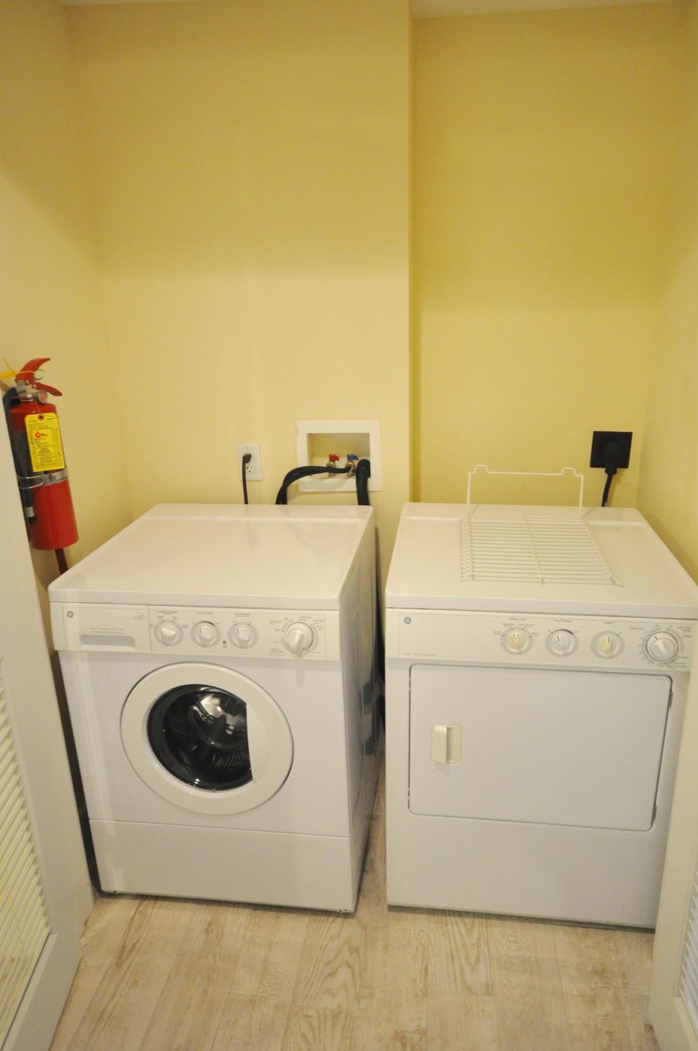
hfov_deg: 53.0
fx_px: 700
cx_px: 368
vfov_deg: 73.8
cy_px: 504
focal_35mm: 24
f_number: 4.8
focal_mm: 14
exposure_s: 1/30
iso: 1100
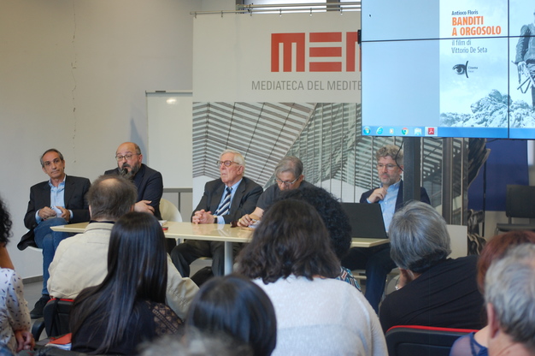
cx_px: 268
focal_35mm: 82
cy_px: 178
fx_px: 1225
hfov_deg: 24.6
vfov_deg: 16.5
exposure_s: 1/30
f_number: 4
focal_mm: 55
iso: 400
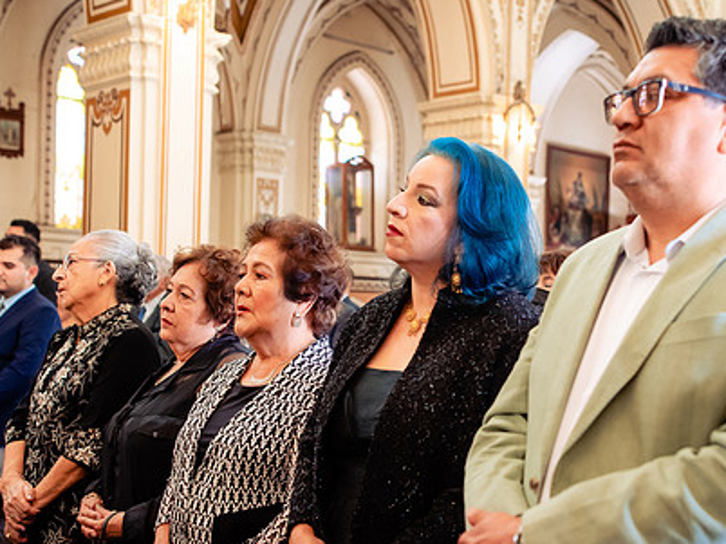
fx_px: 1195
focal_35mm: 57
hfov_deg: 33.7
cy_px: 329
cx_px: 449
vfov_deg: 25.6
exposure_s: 1/100
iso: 1250
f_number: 3.2
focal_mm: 35
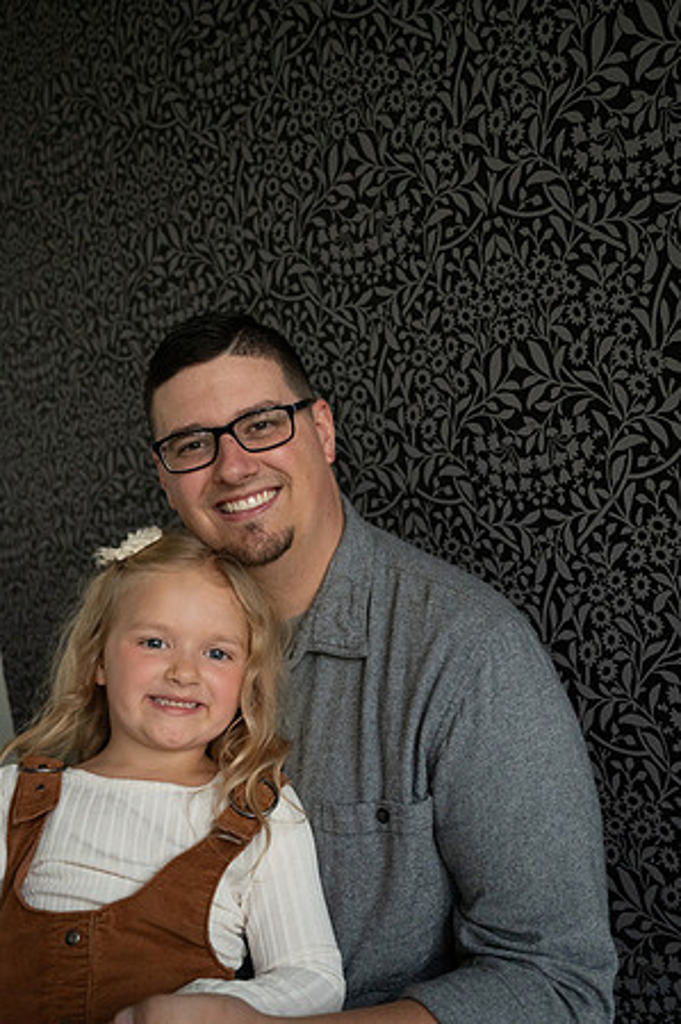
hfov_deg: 33.3
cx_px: 340
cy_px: 512
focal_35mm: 40
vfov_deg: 48.5
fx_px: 1138
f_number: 4
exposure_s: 1/640
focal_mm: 40
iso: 8000
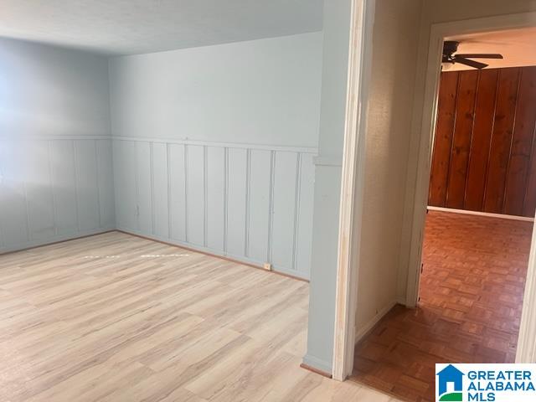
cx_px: 268
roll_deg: -1.6
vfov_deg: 53.1
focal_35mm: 26
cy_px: 201
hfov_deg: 67.3
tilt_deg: -11.1
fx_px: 403
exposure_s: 1/60
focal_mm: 5.7
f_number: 1.5
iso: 200
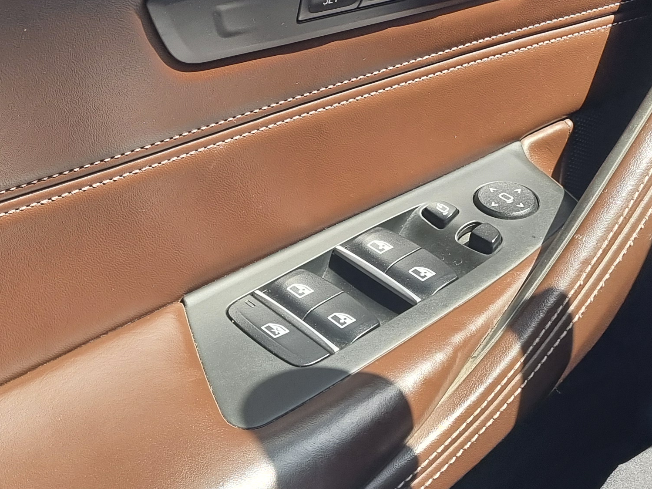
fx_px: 1318
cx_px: 250
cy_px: 21
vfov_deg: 20.5
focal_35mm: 70
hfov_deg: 27.7
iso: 50
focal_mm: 5.4
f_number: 1.8
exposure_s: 1/182
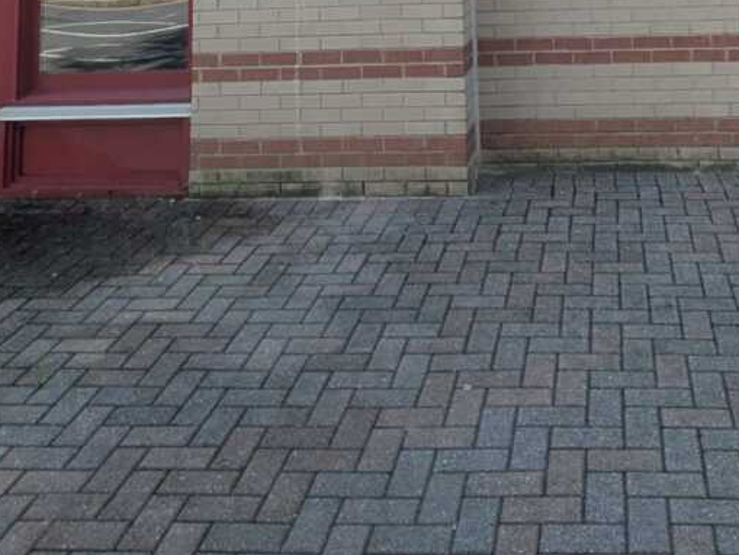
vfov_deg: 26.4
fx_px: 940
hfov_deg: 42.3
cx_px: 502
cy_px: -216
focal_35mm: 44
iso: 48
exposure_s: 1/349
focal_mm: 1.83
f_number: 2.2
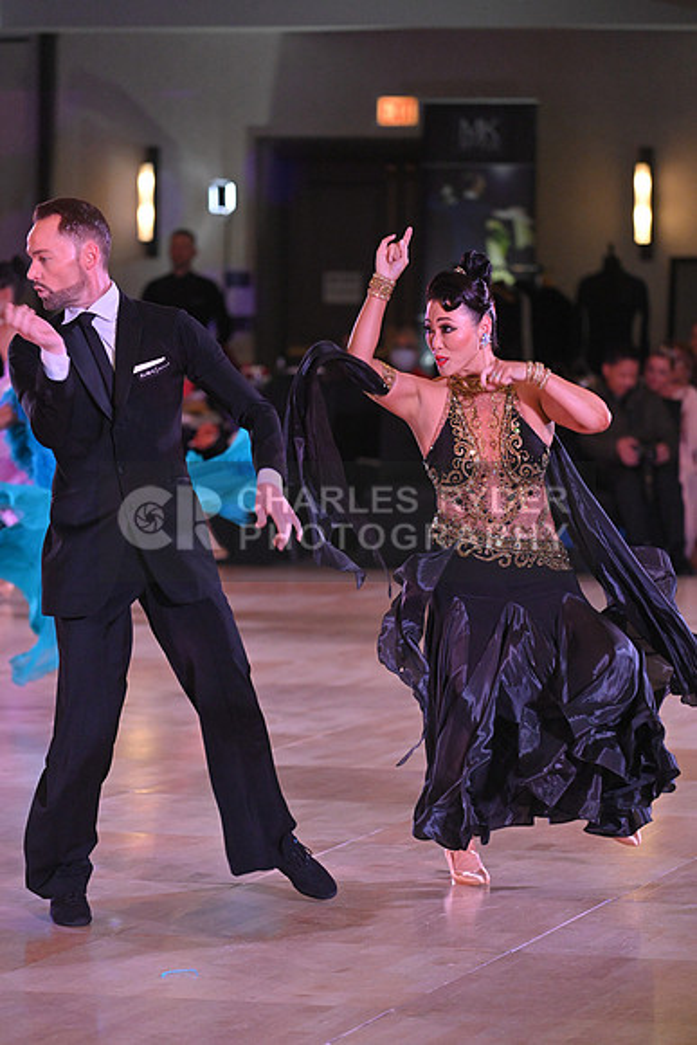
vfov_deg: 12.8
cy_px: 522
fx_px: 4644
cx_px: 348
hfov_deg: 8.6
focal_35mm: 160
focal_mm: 160
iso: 3200
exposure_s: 1/400
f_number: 4.5
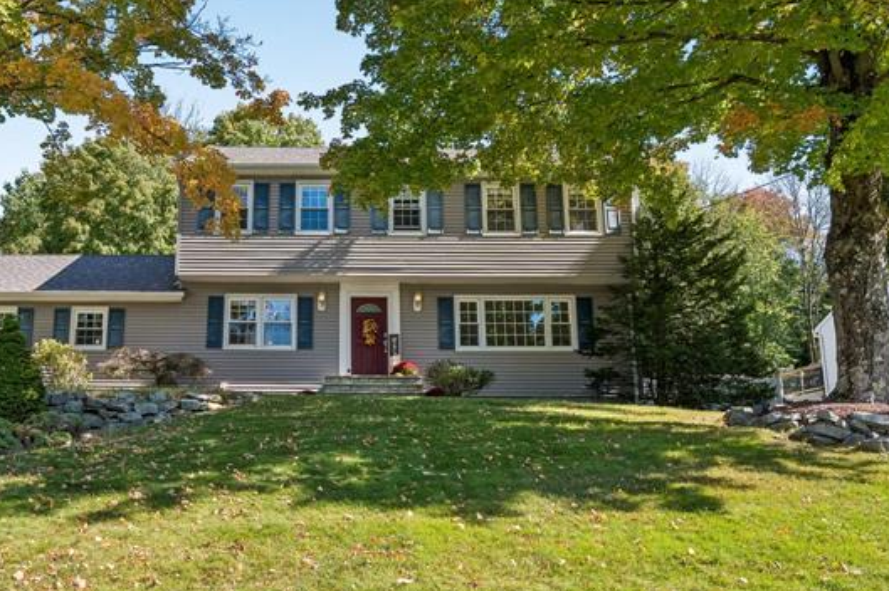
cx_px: 316
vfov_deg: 42.1
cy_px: 354
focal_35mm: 31
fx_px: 765
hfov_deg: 59.3
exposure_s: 1/250
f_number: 8
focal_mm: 16
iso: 250
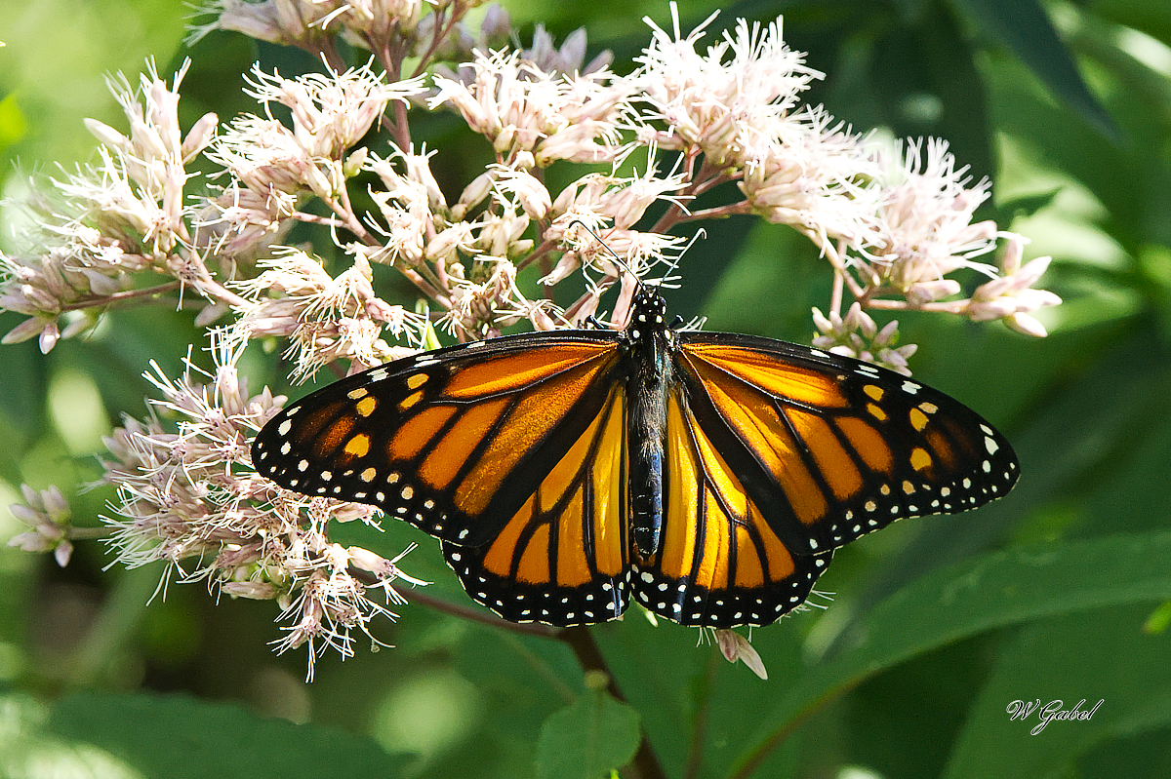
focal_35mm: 750
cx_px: 586
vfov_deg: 1.8
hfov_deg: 2.8
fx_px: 24385
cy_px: 390
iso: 5600
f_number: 11
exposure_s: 1/1250
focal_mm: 500
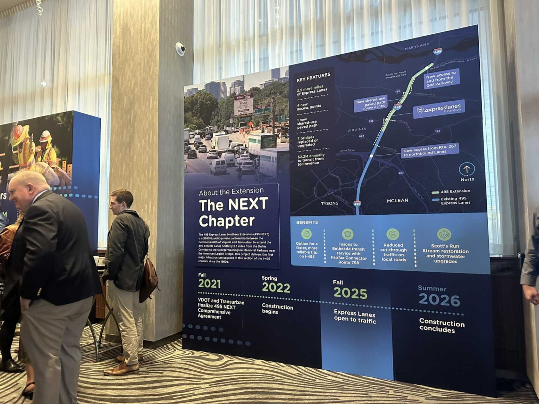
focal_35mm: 24
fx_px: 374
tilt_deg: +5.5
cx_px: 270
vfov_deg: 56.8
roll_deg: +0.4
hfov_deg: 71.6
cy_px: 202
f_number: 1.78
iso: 800
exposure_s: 1/60
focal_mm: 6.86
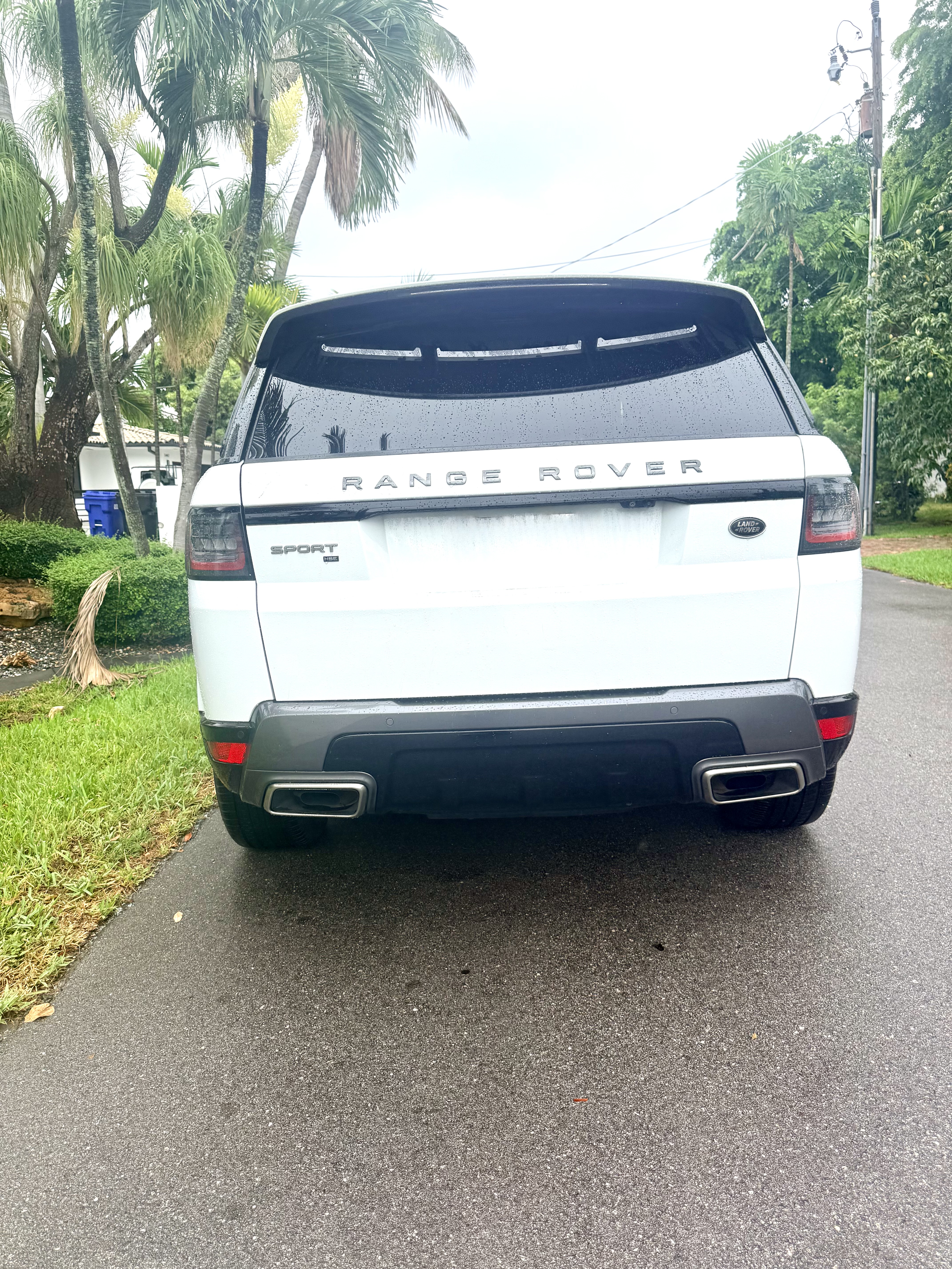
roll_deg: +0.3
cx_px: 476
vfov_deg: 71.6
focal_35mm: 24
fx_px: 880
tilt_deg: -8.4
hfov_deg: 56.8
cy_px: 634
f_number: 1.78
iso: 80
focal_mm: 6.76
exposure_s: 1/1689
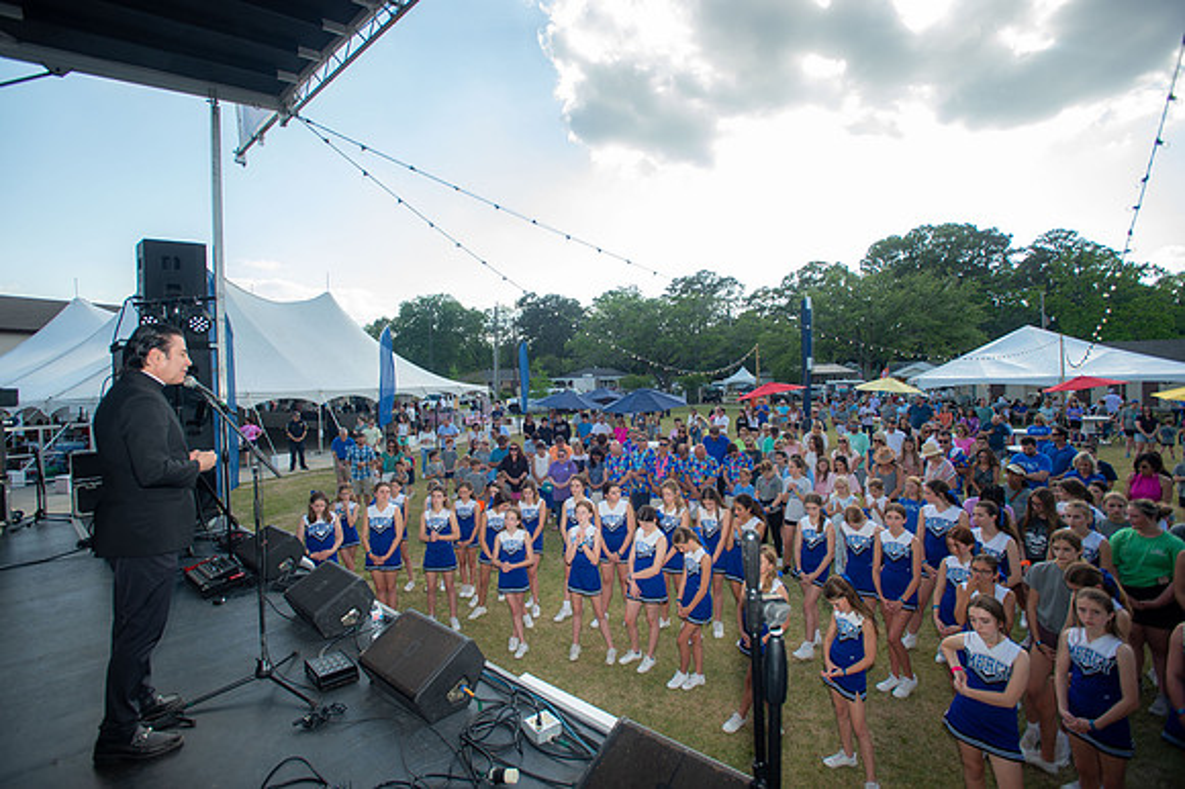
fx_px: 559
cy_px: 394
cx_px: 592
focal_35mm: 17
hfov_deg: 93.3
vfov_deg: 70.4
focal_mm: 17
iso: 100
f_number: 4.5
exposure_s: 1/250
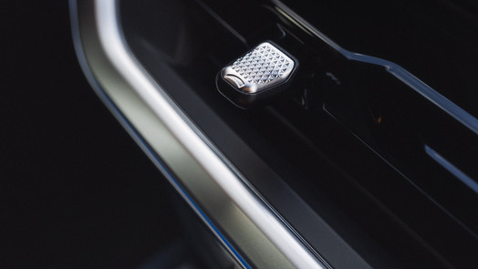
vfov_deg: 21.4
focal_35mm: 56
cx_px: 236
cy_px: 115
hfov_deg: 37.2
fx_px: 710
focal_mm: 35
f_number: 4.5
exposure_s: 1/100
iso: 800
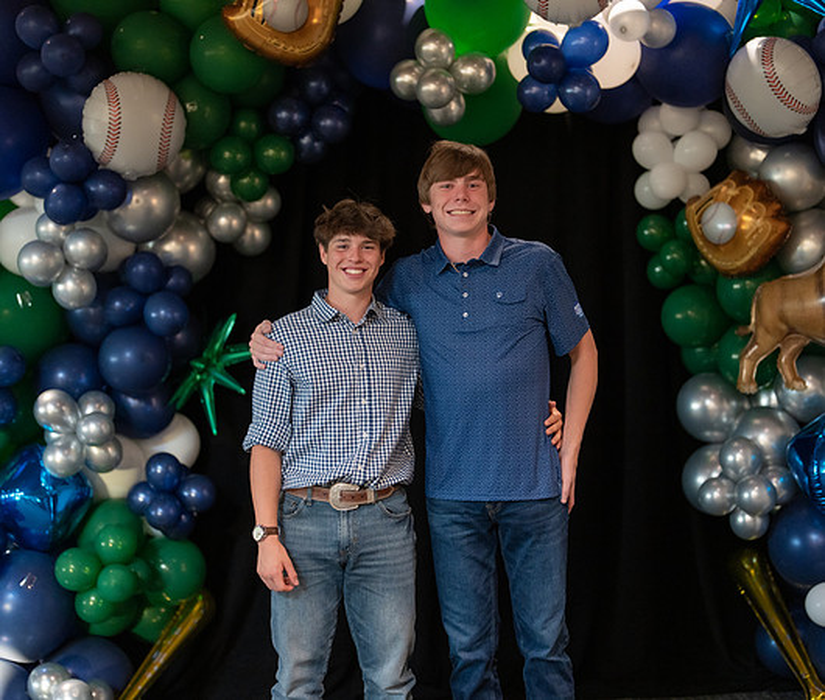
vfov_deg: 26.9
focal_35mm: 58
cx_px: 415
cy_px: 350
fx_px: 1462
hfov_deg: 31.5
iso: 1600
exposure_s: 1/320
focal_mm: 50
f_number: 1.2
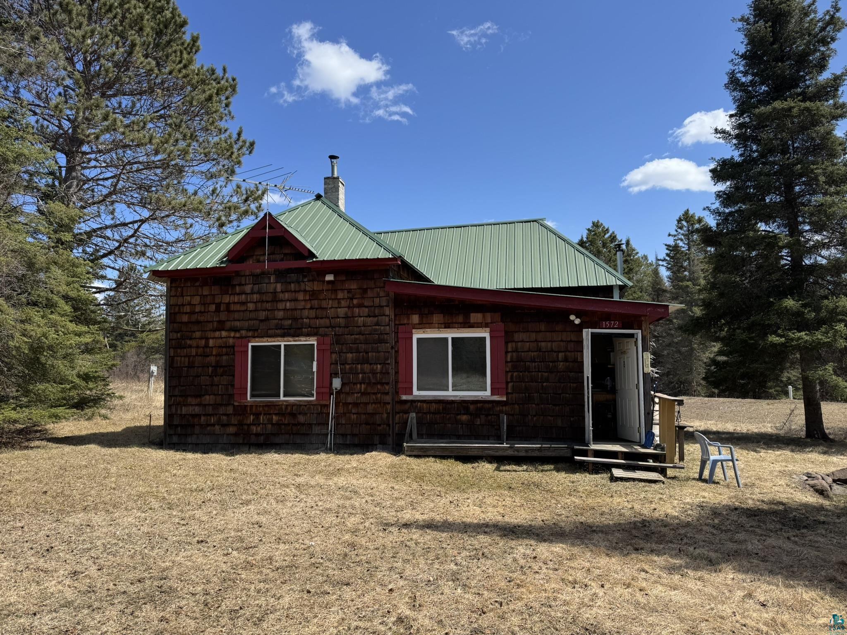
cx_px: 424
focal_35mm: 24
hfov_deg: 71.6
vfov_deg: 56.8
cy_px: 318
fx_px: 587
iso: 80
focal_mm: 6.76
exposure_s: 1/3413
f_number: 1.78
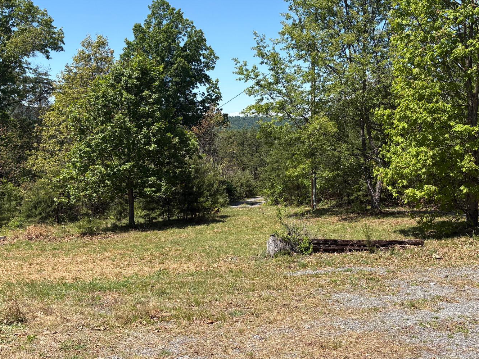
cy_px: 164
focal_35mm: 40
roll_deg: +1.0
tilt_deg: -2.8
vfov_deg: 35.9
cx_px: 215
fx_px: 553
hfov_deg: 46.7
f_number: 1.6
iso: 50
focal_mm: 5.96
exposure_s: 1/2364
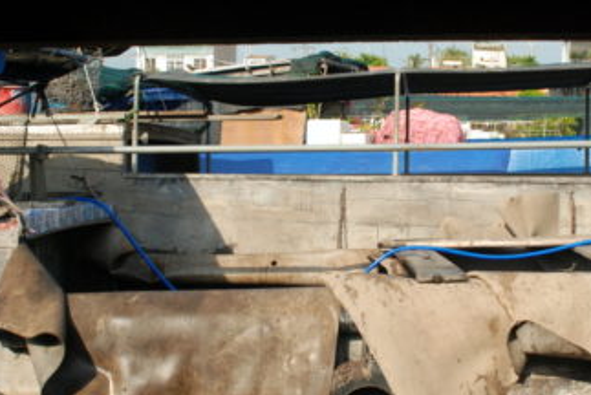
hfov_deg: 30.8
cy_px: 219
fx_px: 1068
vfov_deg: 21.0
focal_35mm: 65
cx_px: 359
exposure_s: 1/500
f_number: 11
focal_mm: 28
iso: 500
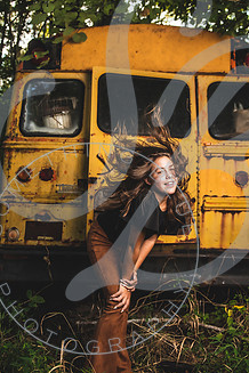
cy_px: 162
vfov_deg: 57.0
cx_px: 144
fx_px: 342
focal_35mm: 33
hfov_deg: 39.9
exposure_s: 1/160
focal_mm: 24
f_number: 2.8
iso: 100
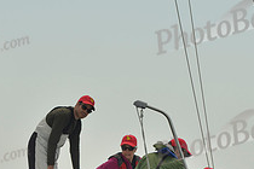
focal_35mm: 469
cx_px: 93
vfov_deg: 2.9
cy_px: 214
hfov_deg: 4.4
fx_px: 3309
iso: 280
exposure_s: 1/1250
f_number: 8
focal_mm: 170
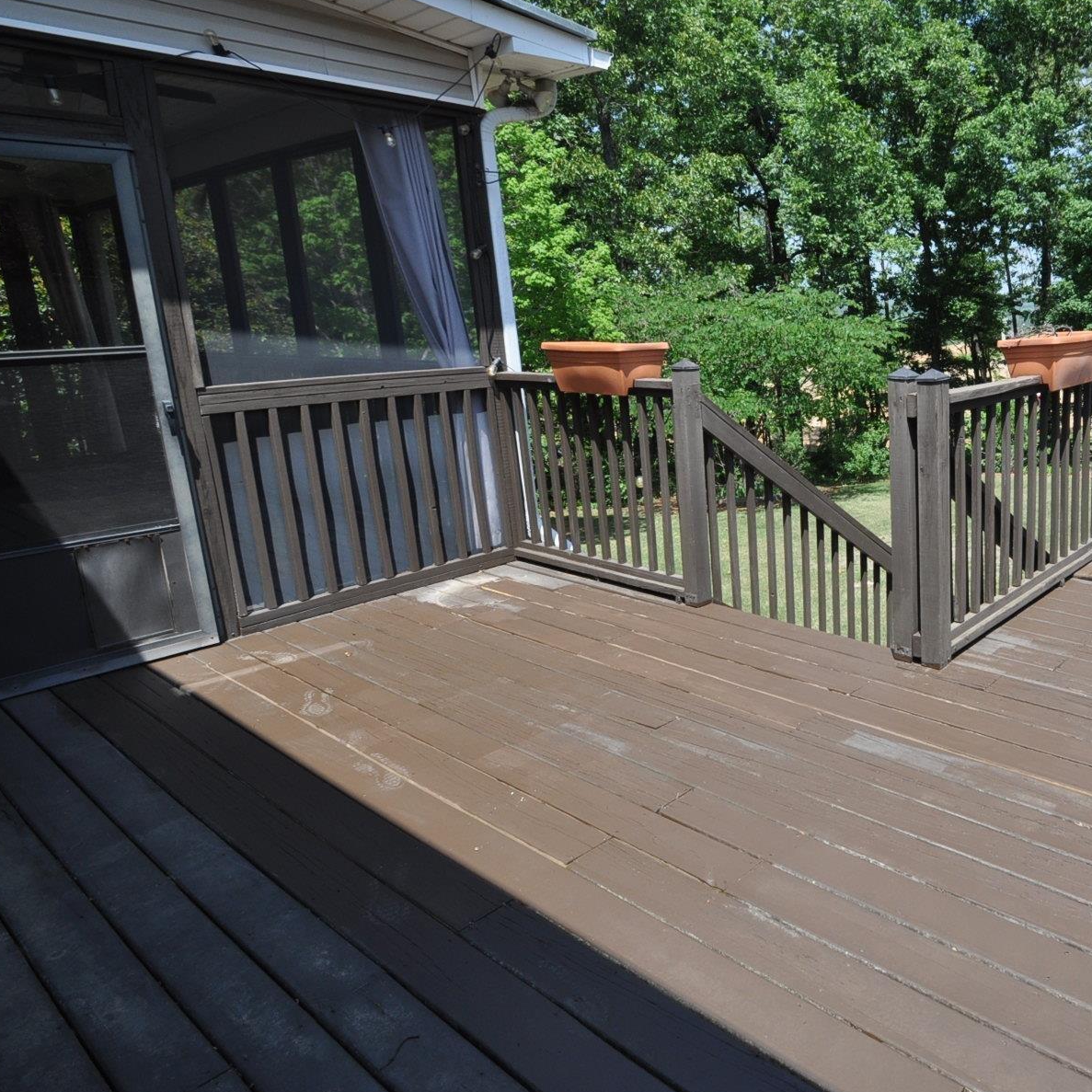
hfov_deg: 58.5
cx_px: 962
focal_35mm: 23
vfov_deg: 67.0
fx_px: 821
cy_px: 480
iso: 320
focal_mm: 10
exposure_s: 1/250
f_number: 10
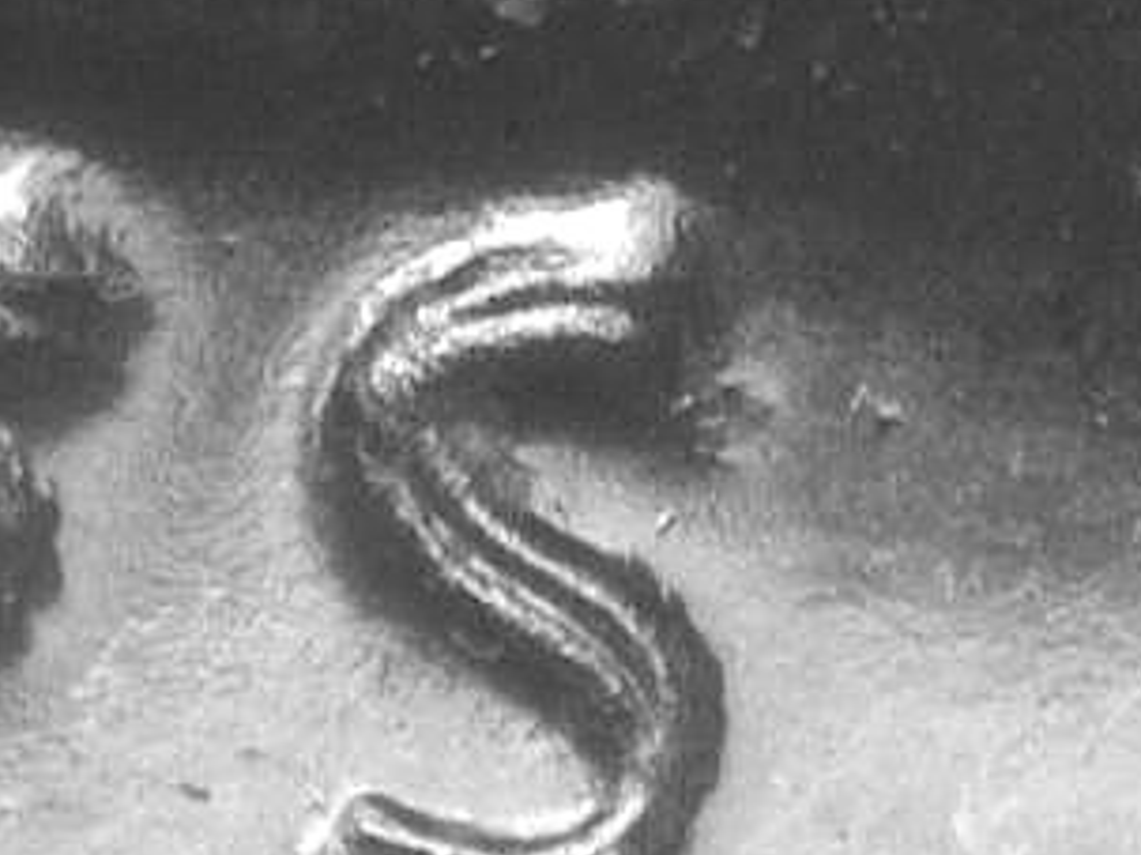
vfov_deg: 4.7
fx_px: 10379
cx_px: 474
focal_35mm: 315
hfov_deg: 6.3
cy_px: 422
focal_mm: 30.8
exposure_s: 1/4
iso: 153
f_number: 5
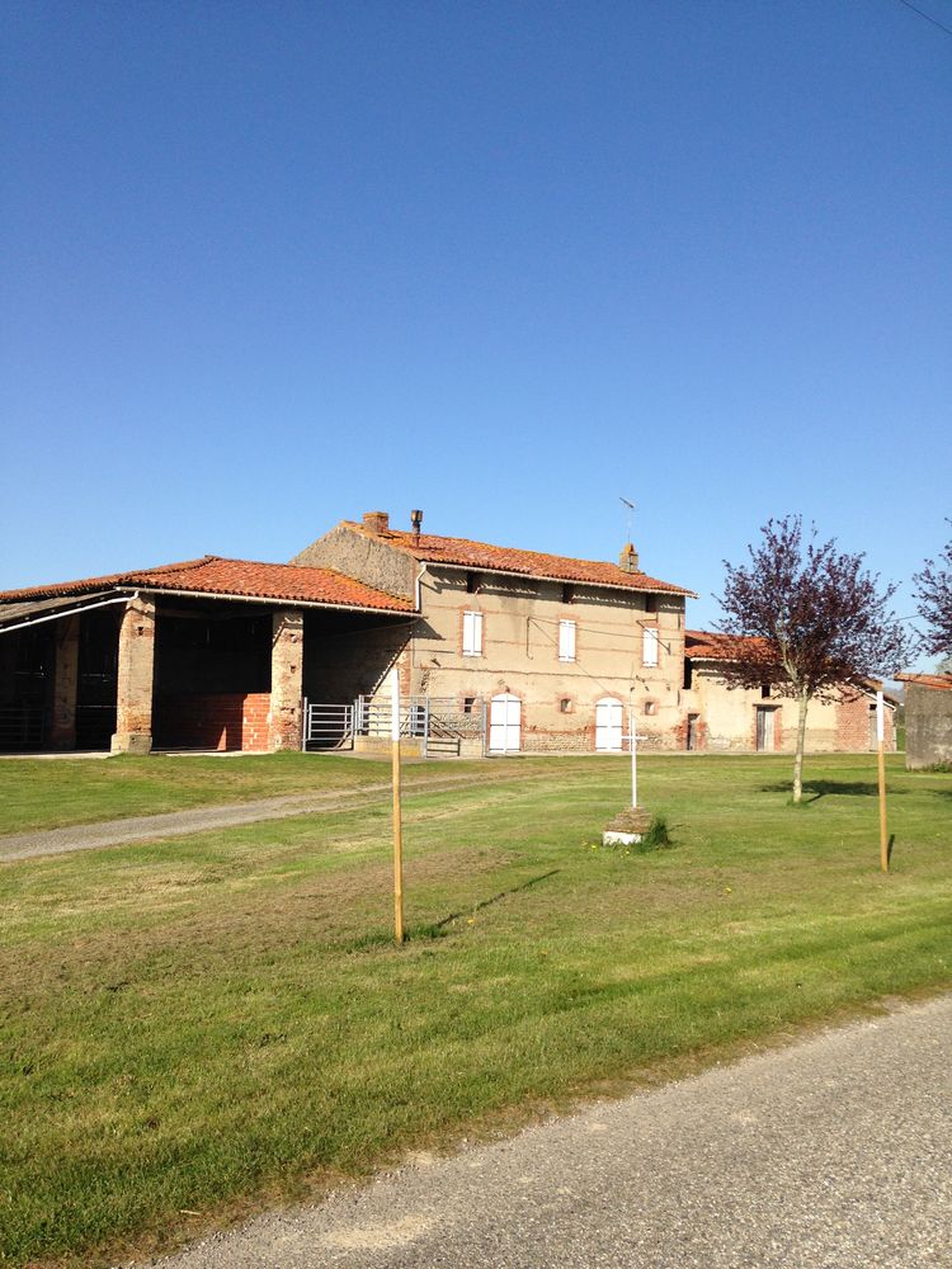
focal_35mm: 33
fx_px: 1210
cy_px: 634
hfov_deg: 42.9
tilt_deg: +3.7
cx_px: 476
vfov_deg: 55.4
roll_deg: -0.7
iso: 50
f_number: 2.4
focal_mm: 4.12
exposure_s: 1/1869
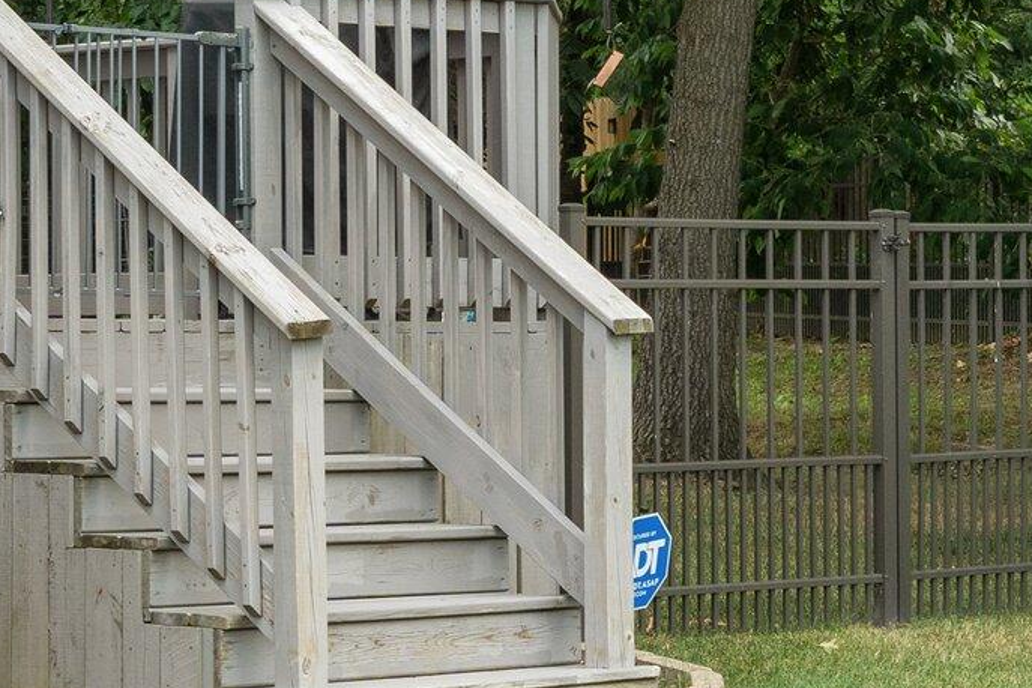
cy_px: 283
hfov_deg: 13.1
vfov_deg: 8.9
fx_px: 4443
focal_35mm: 155
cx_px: 972
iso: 500
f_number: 9
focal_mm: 35
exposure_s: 1/60
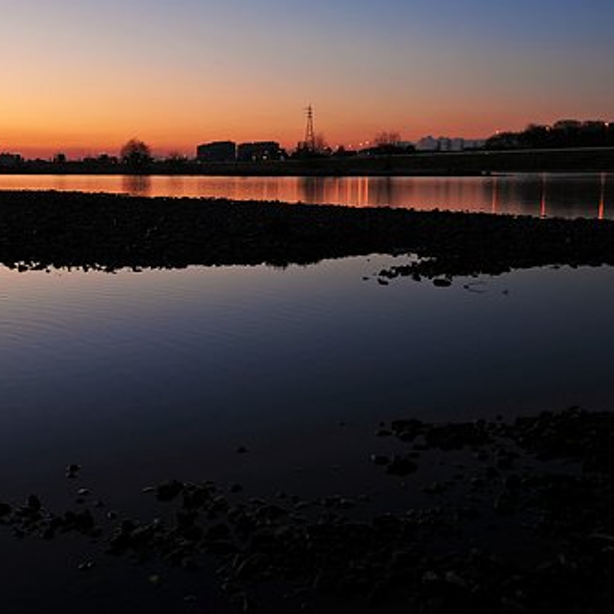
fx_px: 863
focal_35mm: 43
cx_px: 199
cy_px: 307
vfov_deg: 39.2
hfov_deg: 38.7
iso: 200
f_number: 8
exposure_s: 1/5
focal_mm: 22
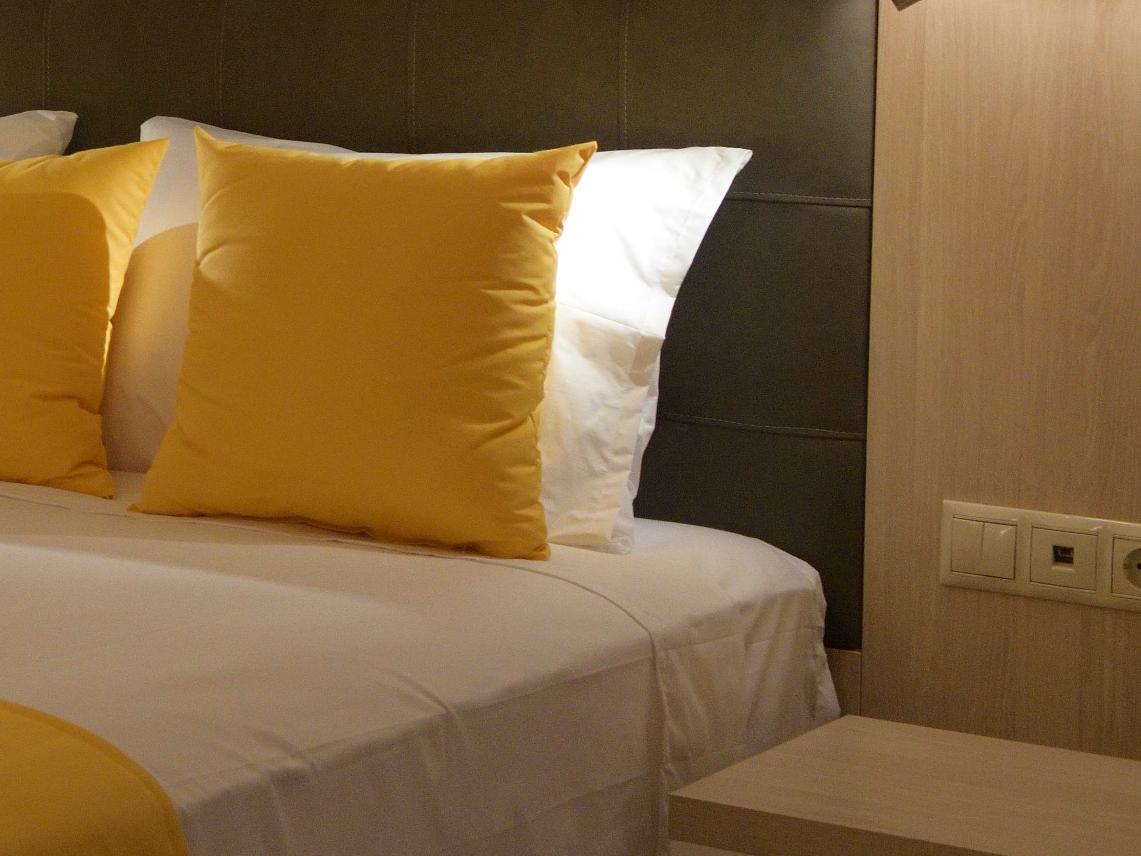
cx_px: -371
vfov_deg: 14.4
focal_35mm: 101
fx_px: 3329
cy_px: -7
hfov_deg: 18.1
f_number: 6.3
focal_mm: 38
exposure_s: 1/60
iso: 1600
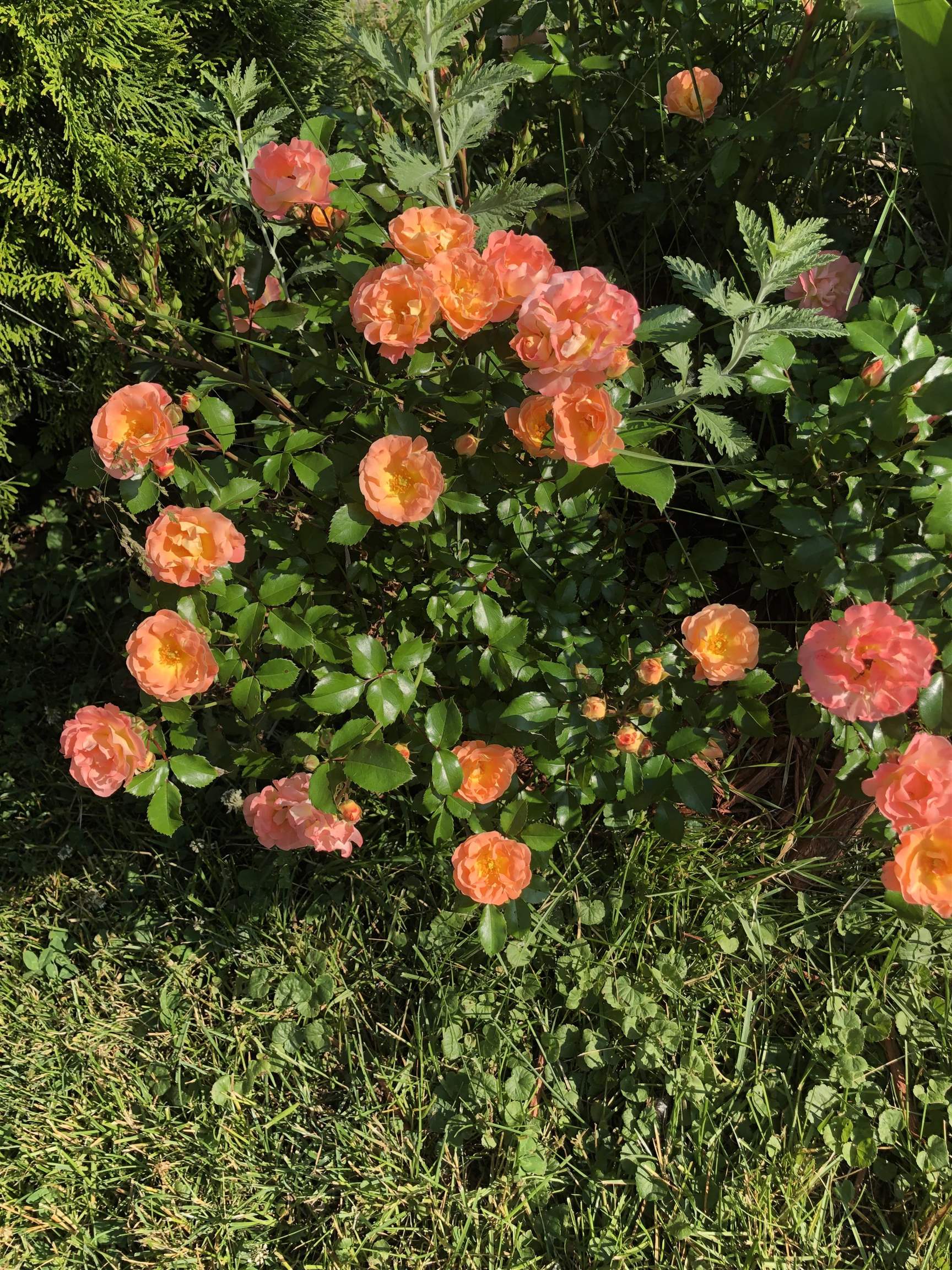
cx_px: 476
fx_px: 1027
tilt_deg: -51.8
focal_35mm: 28
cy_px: 635
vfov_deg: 63.4
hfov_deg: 49.7
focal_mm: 3.99
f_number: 1.8
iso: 20
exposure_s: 1/676
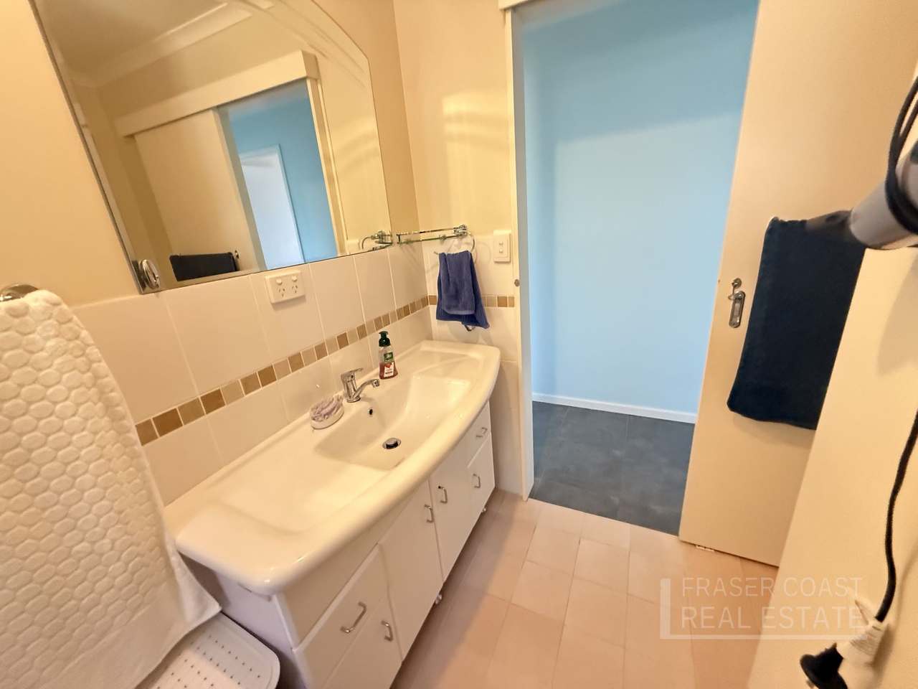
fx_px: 371
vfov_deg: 85.7
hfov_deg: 102.1
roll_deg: +6.3
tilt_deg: -18.8
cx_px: 459
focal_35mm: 14
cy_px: 344
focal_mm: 2.22
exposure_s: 1/60
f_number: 2.2
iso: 1000
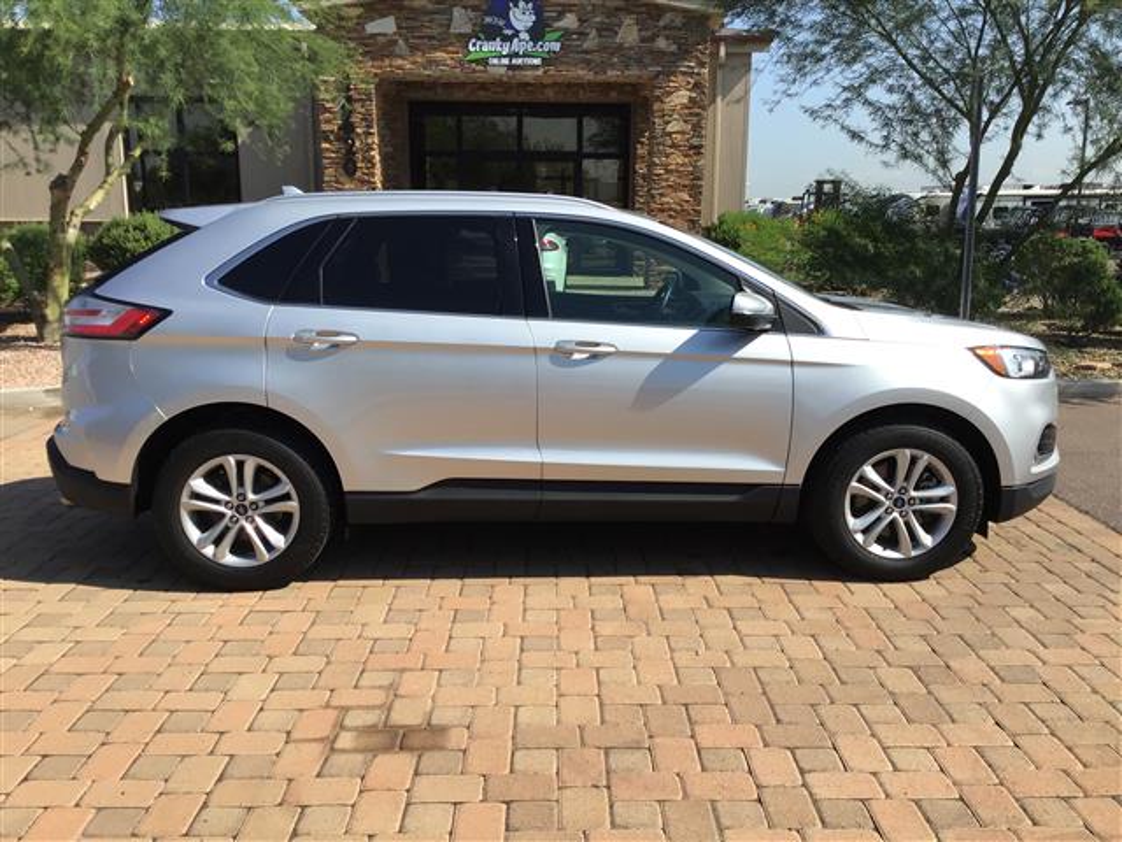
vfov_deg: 45.4
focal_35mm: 31
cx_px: 561
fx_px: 1005
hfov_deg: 58.4
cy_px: 421
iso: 25
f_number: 2.4
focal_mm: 3.3
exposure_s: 1/1235
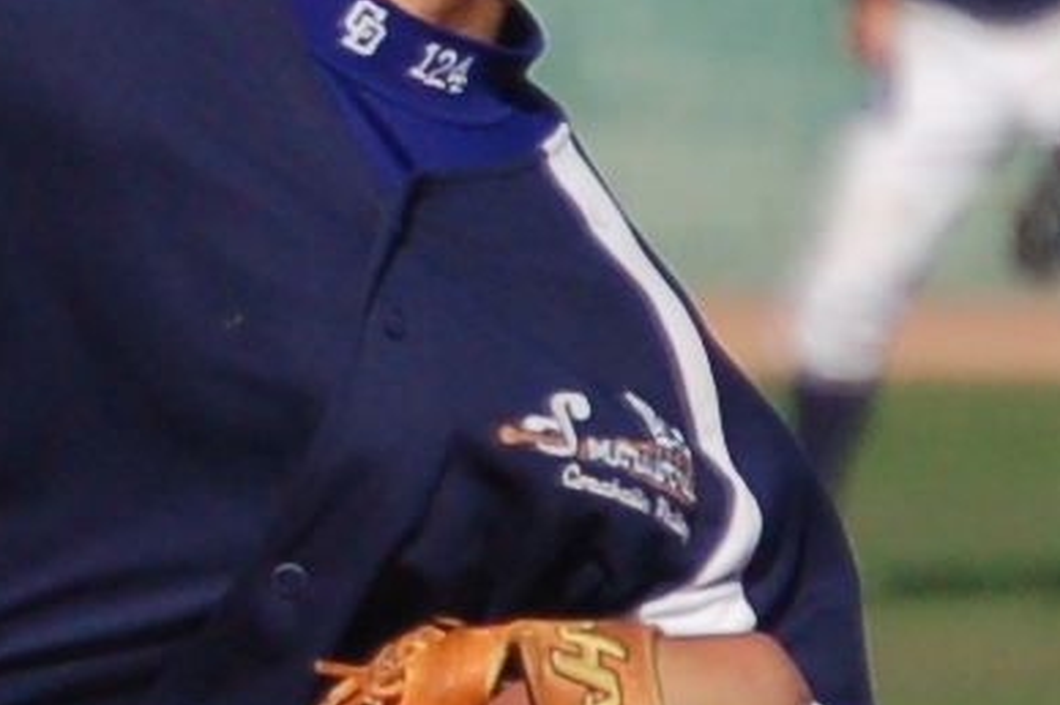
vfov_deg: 0.6
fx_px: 68487
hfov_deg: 0.9
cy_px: 932
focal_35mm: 2328
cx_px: -276
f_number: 5.6
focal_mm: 200
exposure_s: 1/2000
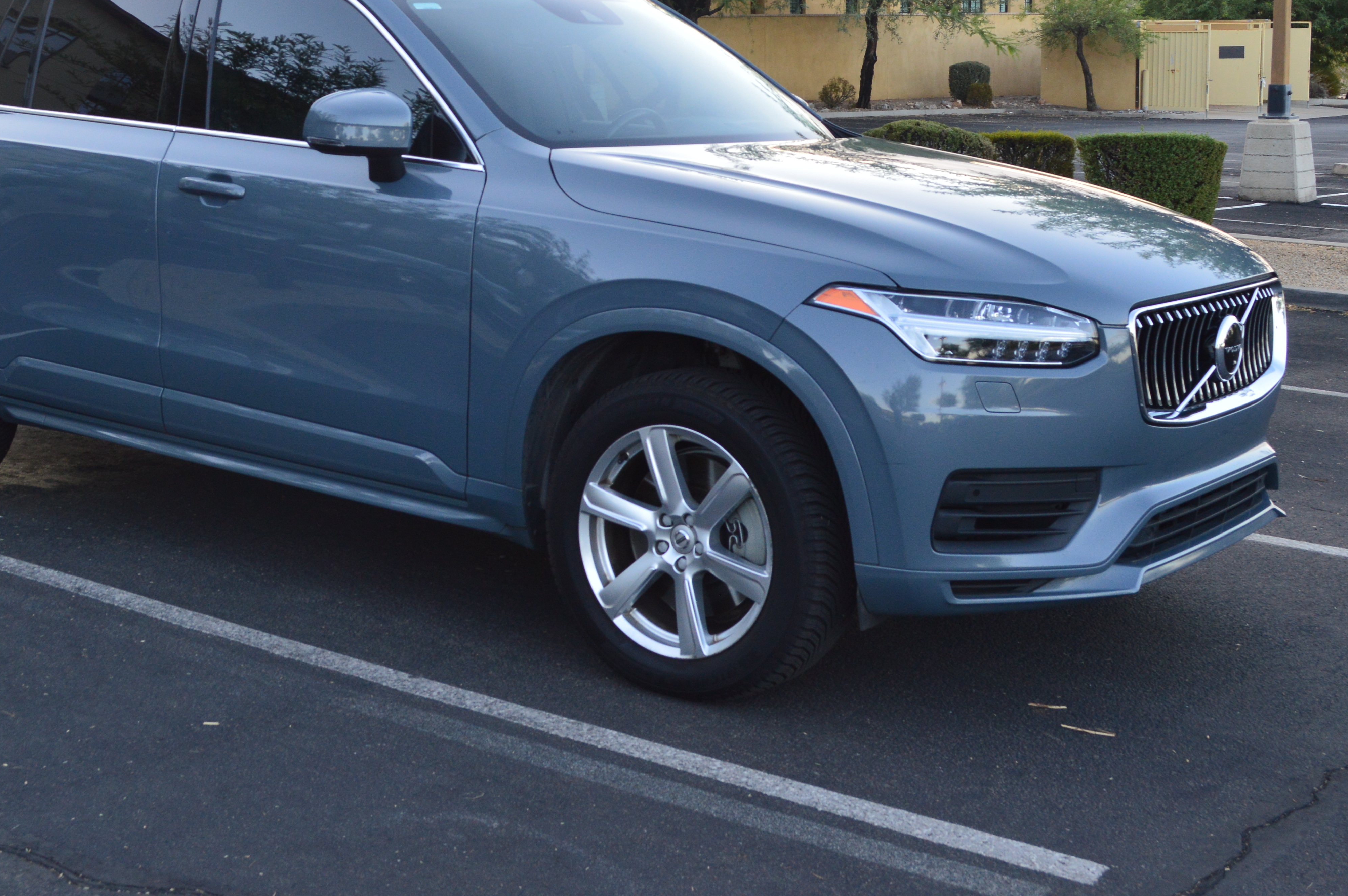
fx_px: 2020
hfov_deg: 36.7
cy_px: 244
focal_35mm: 54
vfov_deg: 24.8
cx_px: 518
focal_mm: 24
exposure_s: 1/100
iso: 400
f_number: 9
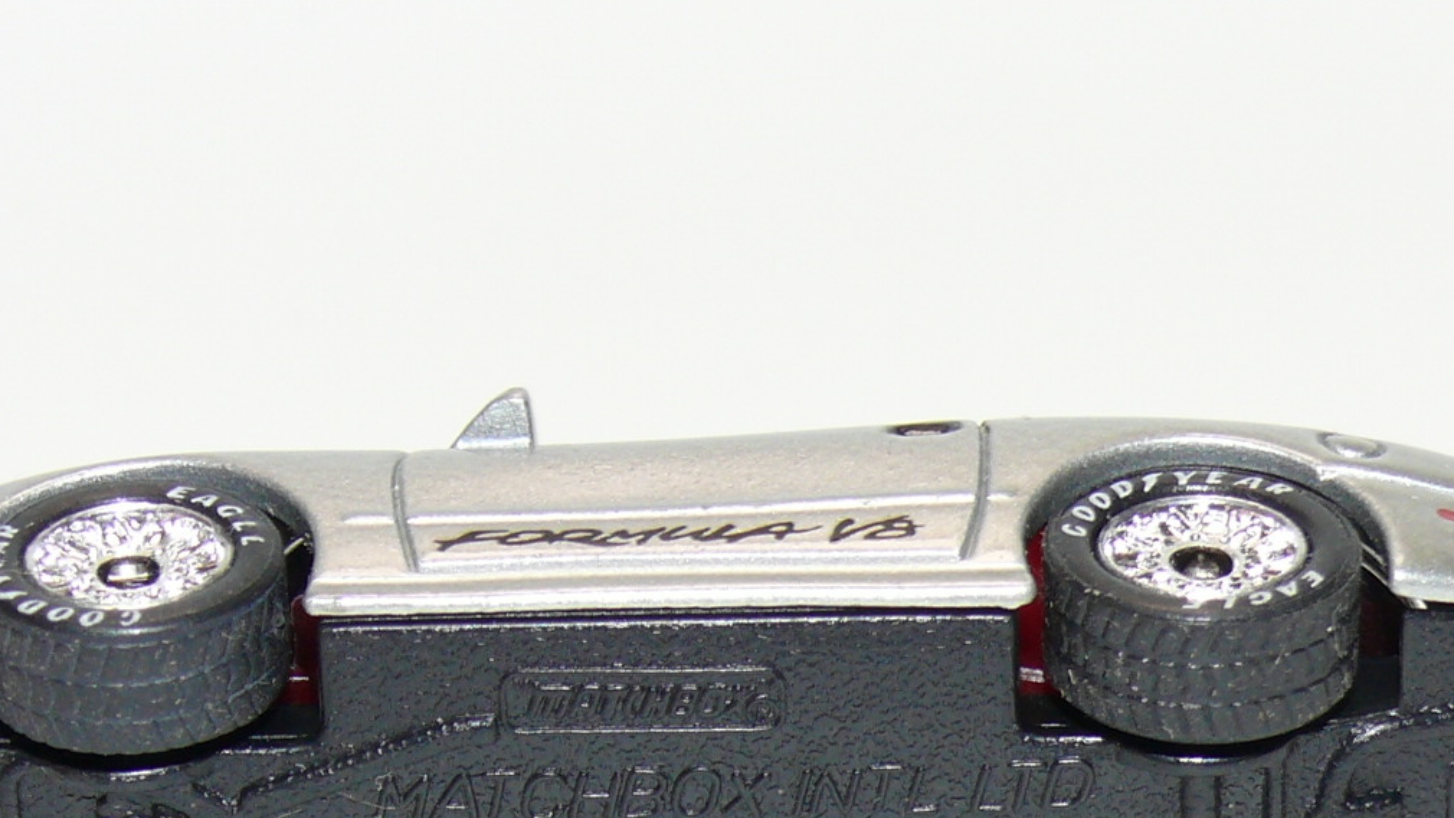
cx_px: 734
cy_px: 799
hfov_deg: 12.2
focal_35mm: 176
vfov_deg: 6.9
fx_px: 6785
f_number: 4
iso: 100
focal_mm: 13.3
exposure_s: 1/30
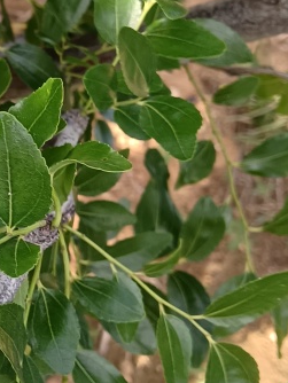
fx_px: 920
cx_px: -98
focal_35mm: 83
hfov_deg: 16.7
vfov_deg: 23.5
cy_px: 165
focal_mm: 4.05
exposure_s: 1/100
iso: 165
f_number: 1.8
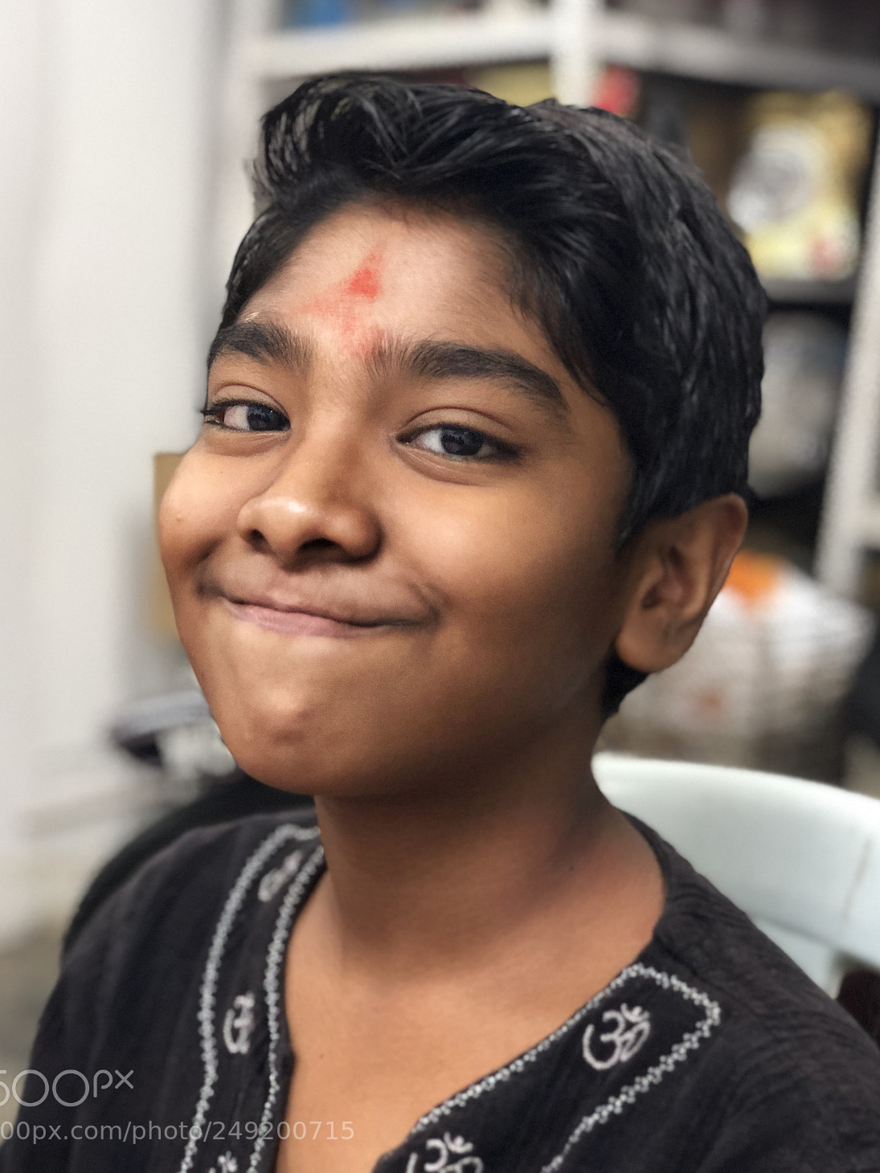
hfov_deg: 25.7
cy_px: 551
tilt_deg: -7.4
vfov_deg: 33.8
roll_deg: -3.2
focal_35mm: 57
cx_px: 416
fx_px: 1932
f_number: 2.4
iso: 160
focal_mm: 6
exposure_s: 1/11
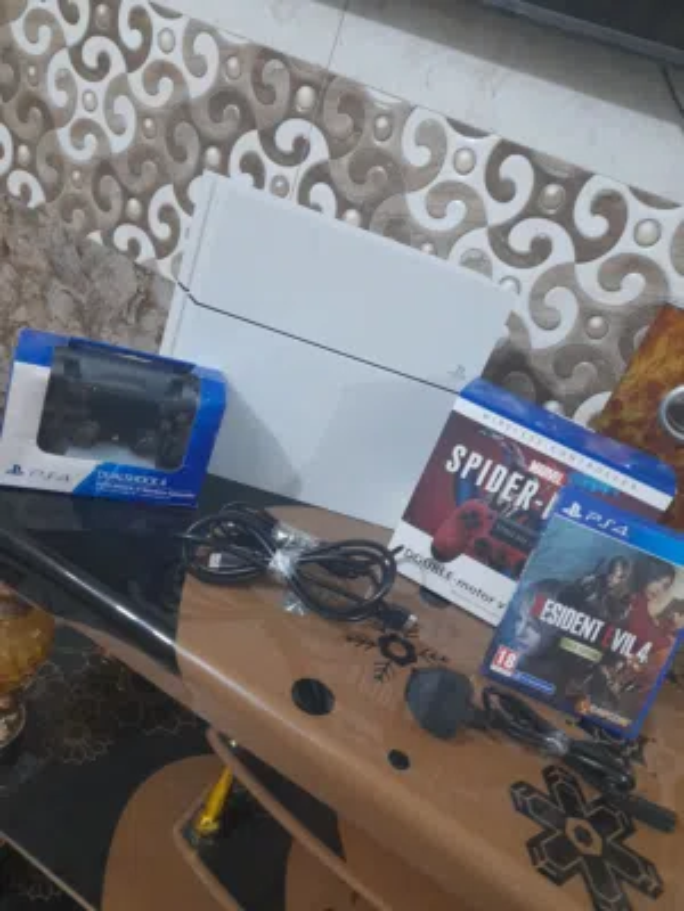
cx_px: 342
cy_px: 456
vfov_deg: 69.4
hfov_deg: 54.9
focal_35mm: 25
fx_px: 659
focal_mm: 4.6
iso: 320
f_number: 2
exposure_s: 1/33
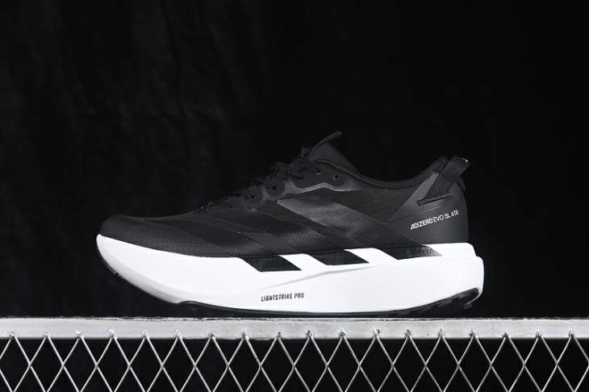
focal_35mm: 75
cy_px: 196
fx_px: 1226
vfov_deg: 18.2
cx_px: 294
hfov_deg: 27.0
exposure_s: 1/60
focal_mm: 50
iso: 160
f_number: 6.3
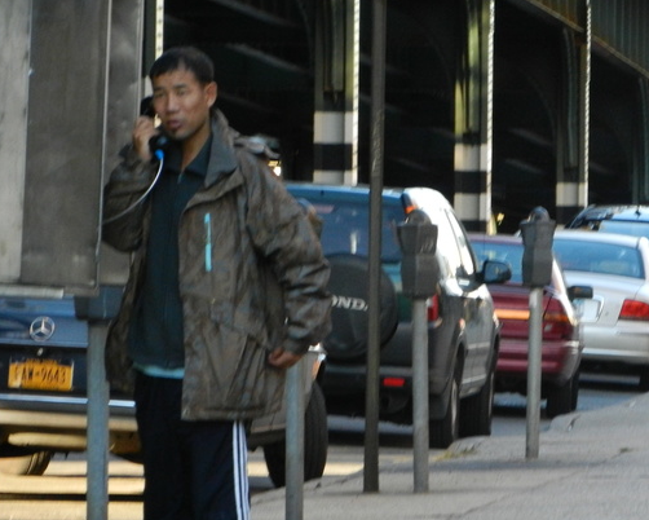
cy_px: 277
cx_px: 418
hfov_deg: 5.0
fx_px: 7456
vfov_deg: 4.0
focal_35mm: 388
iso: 640
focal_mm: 45.3
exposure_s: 1/250
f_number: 5.3
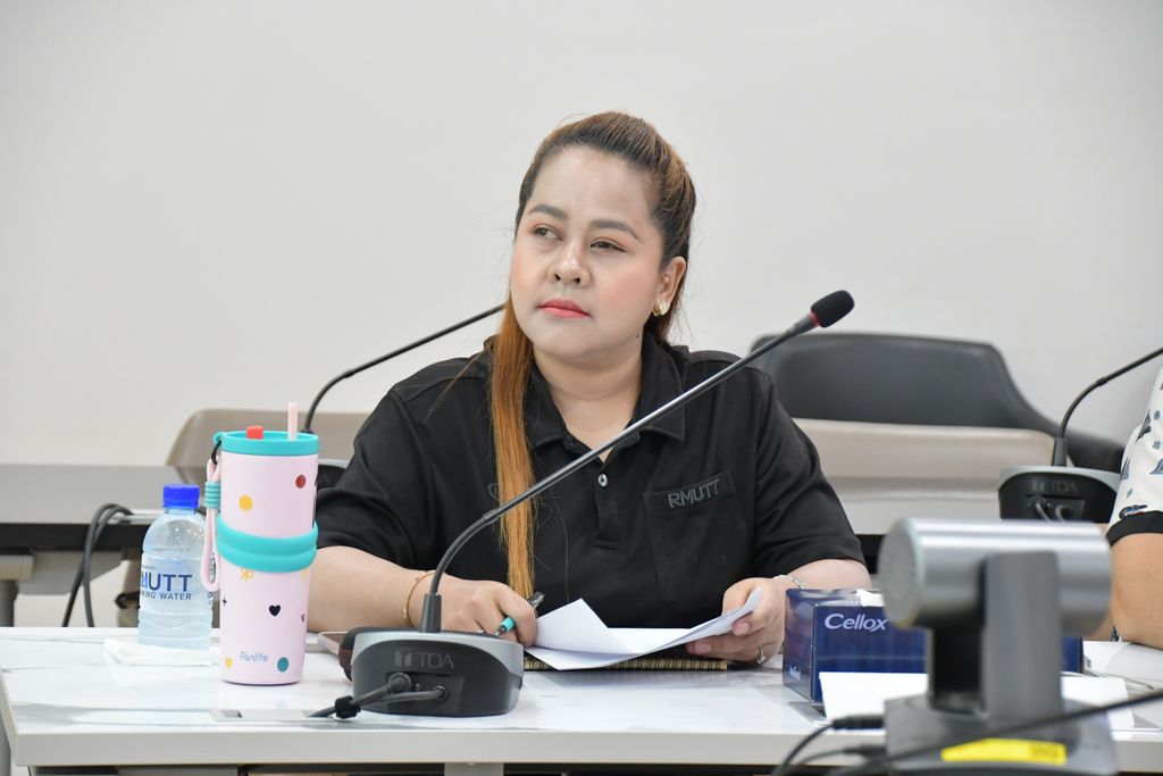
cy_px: 388
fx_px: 4588
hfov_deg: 14.4
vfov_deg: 9.7
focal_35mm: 142
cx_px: 582
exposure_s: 1/60
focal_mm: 95
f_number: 5.3
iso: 3200
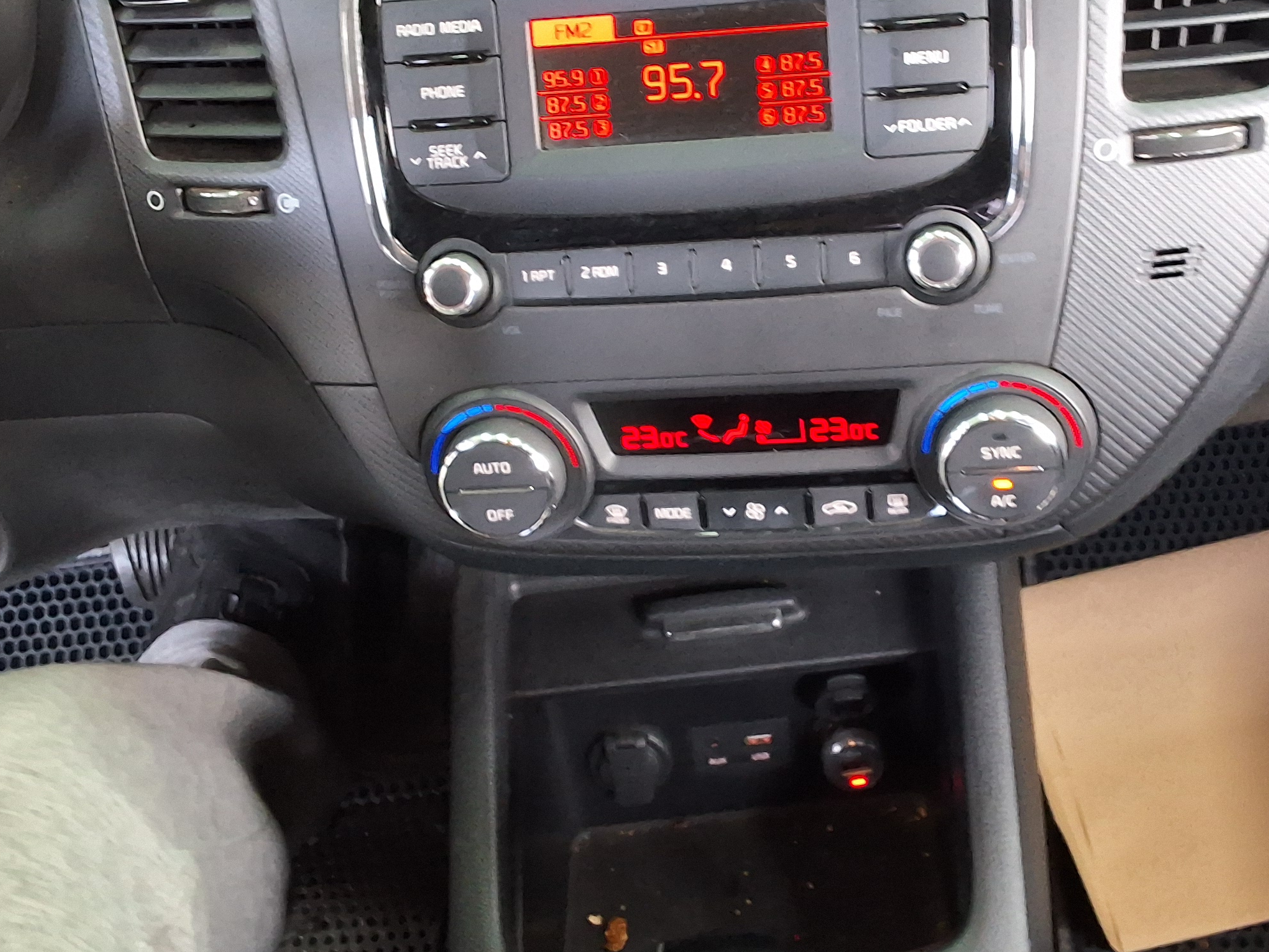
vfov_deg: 31.4
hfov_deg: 41.1
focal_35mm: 46
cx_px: 757
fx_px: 1686
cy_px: 392
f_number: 1.9
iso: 200
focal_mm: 2.91
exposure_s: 1/30
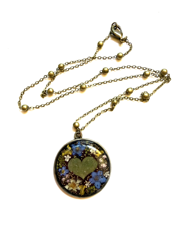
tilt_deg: -78.8
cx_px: 86
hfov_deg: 56.8
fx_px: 160
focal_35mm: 24
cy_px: 115
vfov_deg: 71.6
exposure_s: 1/60
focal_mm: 2.22
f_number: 2.2
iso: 160
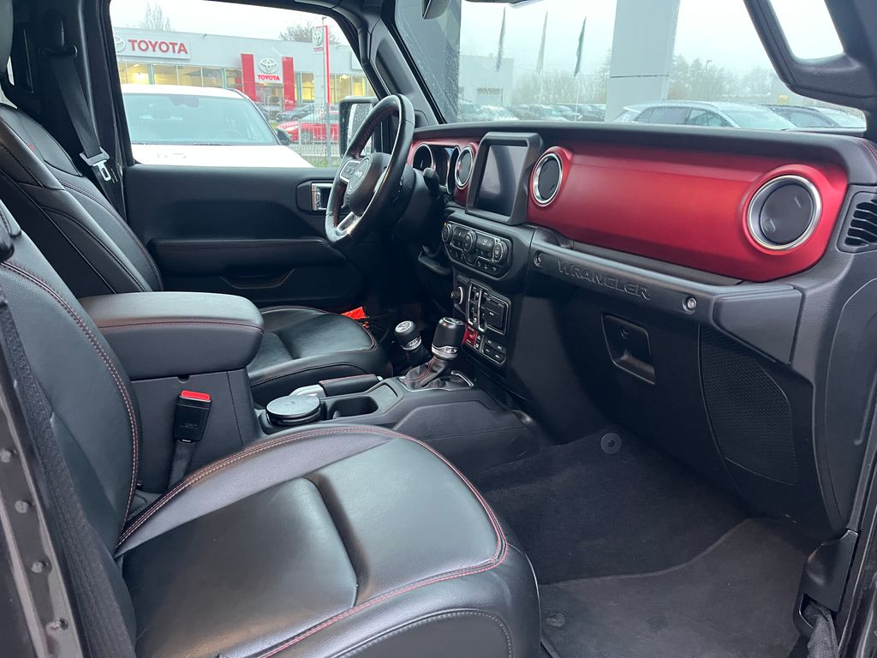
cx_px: 438
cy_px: 329
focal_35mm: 26
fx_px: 659
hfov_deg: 67.3
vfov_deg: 53.1
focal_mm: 5.1
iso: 500
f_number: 1.6
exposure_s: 1/44
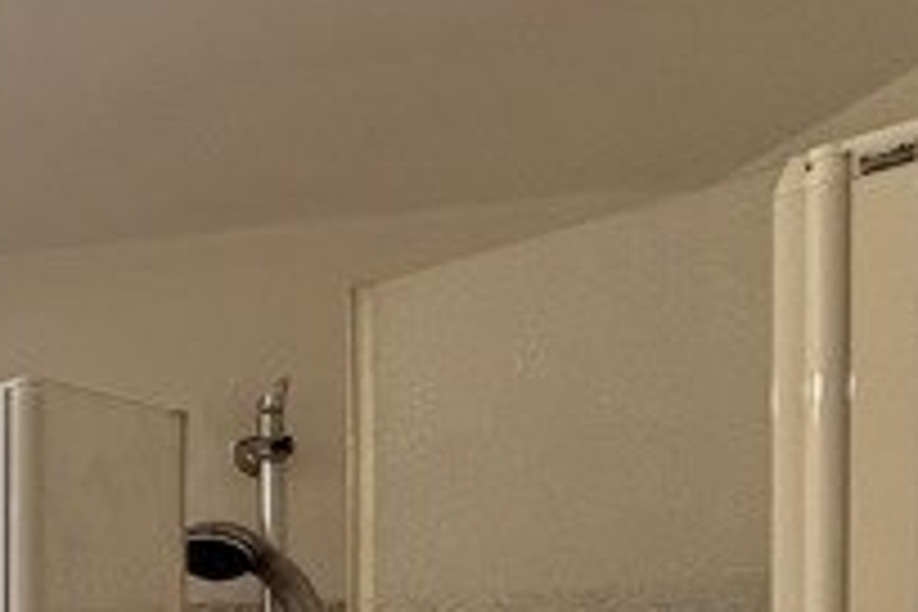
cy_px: 864
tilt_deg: -1.3
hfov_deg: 20.2
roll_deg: +0.0
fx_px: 1453
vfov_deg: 20.9
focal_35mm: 57
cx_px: -855
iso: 50
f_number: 2.2
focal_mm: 2.22
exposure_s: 1/124
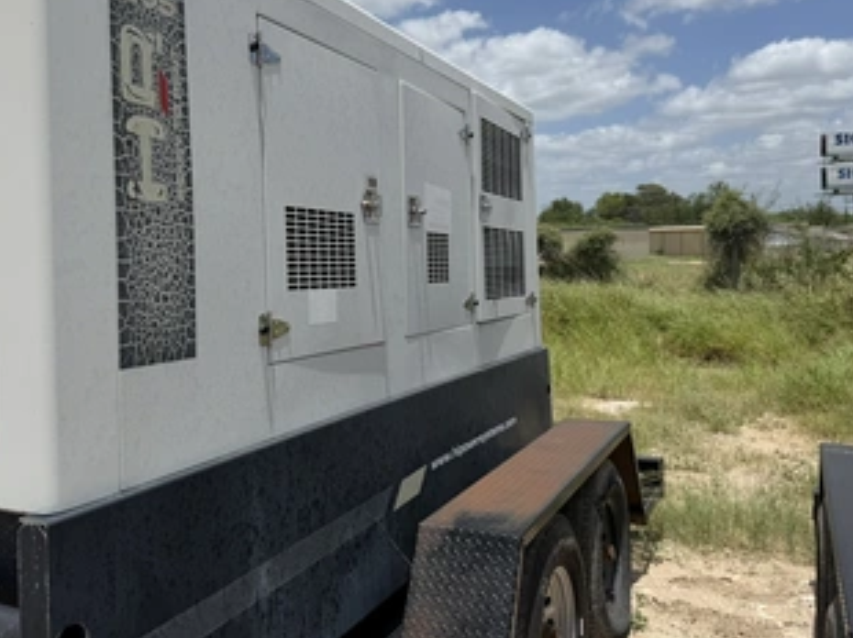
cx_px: 360
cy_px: 261
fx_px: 763
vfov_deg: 45.2
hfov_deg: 58.1
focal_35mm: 31
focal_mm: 6.76
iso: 80
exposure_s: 1/9091
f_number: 1.78
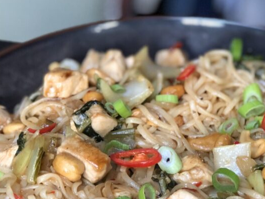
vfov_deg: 13.4
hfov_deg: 17.8
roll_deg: -0.5
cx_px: 177
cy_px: 123
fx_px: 842
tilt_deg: -34.8
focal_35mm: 110
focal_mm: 6.6
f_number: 2.8
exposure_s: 1/30
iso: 250
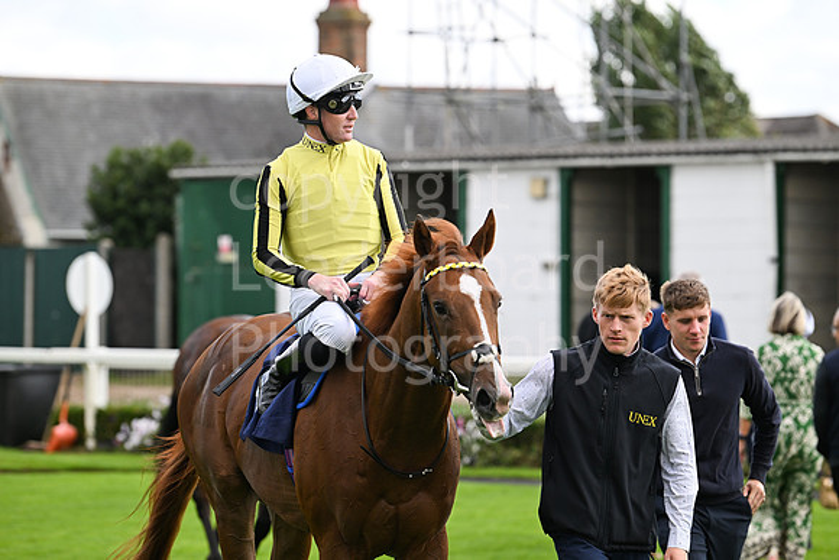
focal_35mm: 200
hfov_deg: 10.3
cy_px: 280
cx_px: 420
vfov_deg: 6.9
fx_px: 4662
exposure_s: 1/2500
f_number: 5
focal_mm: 200
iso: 800
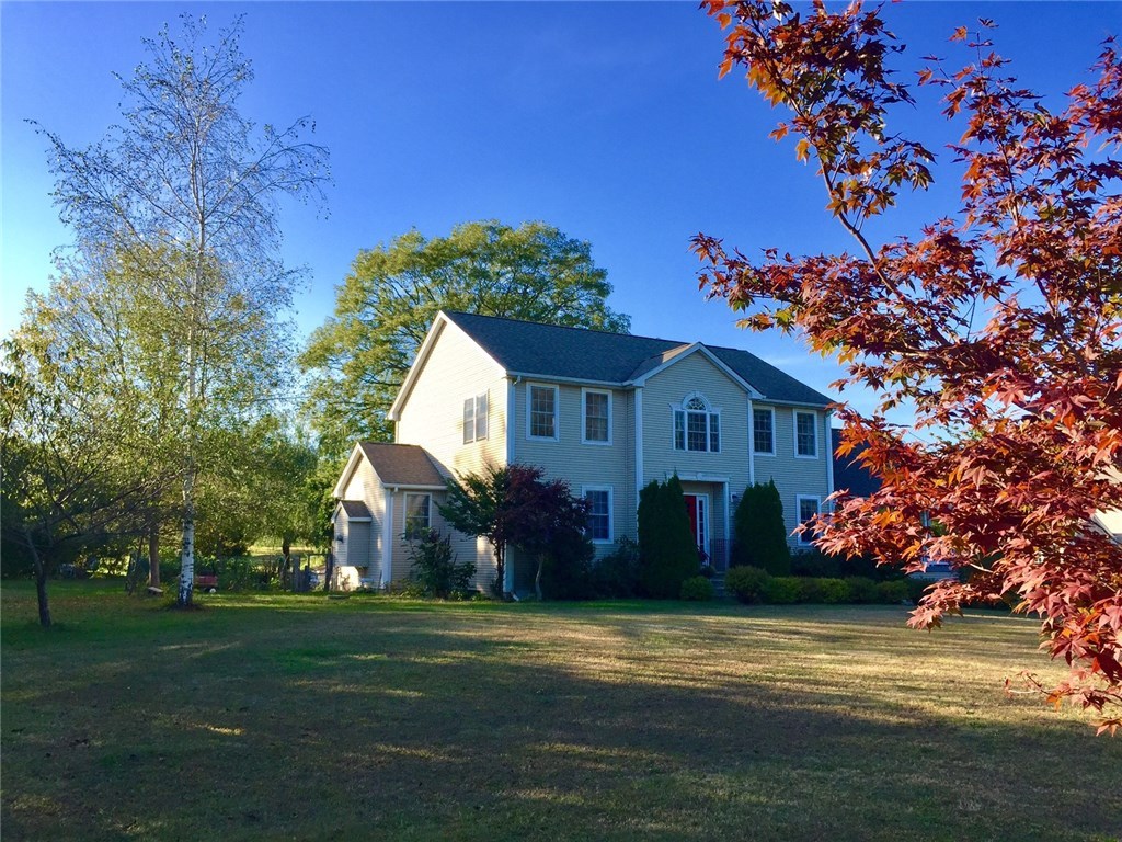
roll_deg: -0.4
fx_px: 940
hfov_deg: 61.7
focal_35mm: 29
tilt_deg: +8.8
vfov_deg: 48.2
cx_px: 561
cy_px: 421
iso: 32
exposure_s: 1/719
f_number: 2.2
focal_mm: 4.15
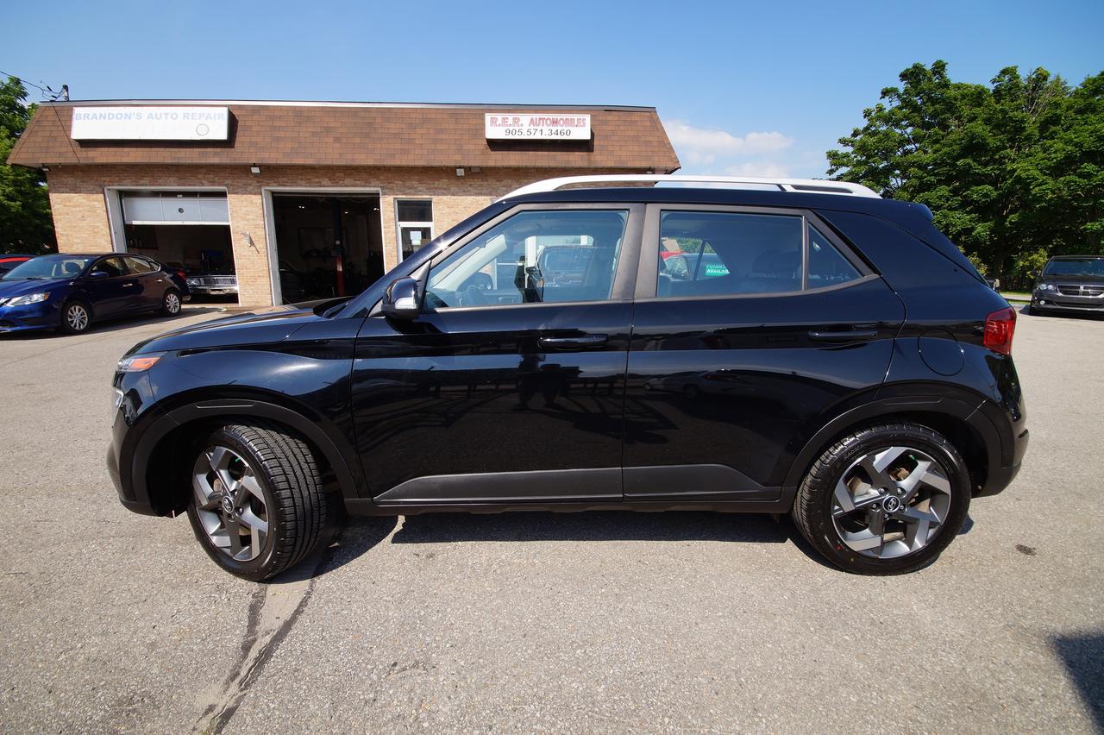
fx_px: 460
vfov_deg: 77.3
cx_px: 552
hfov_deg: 100.4
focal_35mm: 15
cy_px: 368
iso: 100
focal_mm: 10
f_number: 9
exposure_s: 1/125
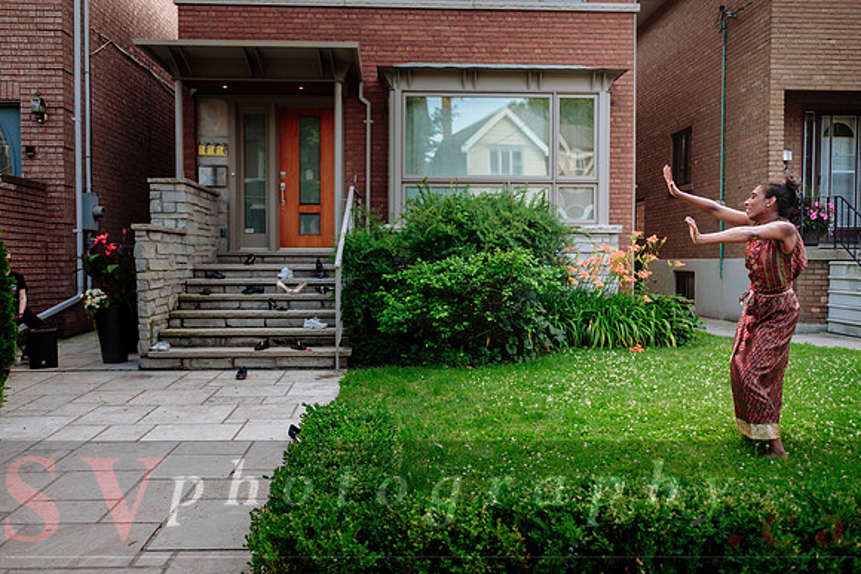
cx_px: 430
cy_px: 287
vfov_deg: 43.6
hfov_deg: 61.9
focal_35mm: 30
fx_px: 718
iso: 500
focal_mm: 20.3
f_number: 1.8
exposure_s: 1/500
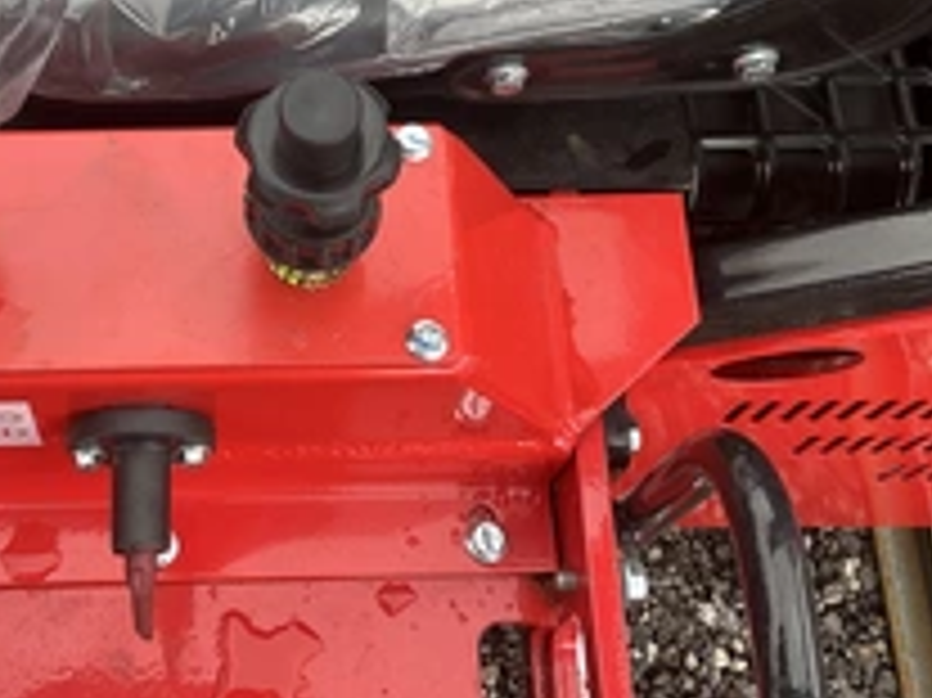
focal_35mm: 56
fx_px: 1507
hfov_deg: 33.8
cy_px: 203
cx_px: 261
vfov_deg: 25.9
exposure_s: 1/122
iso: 25
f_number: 1.8
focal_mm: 3
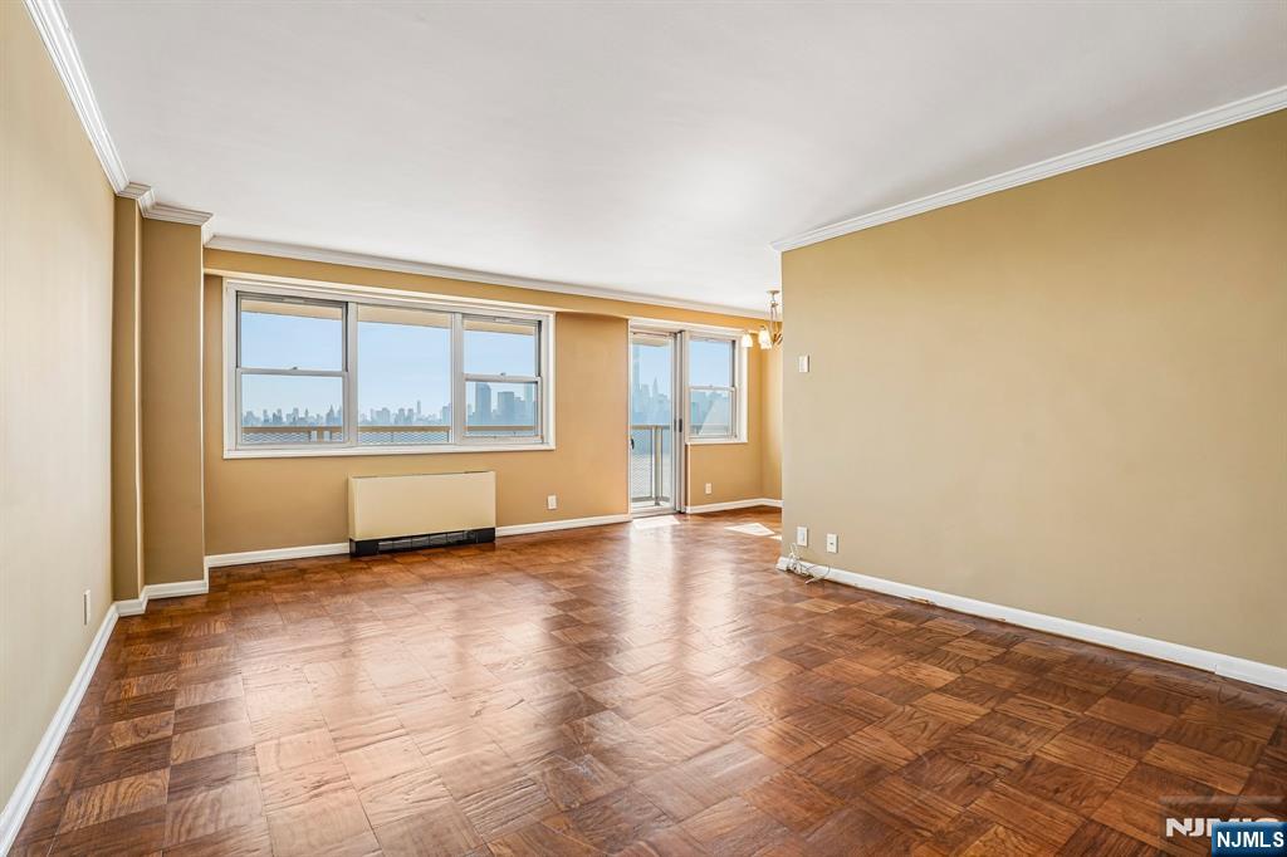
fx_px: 572
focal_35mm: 16
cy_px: 428
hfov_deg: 96.8
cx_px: 644
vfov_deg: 73.7
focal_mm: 16
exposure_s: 1/40
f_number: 8
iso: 100
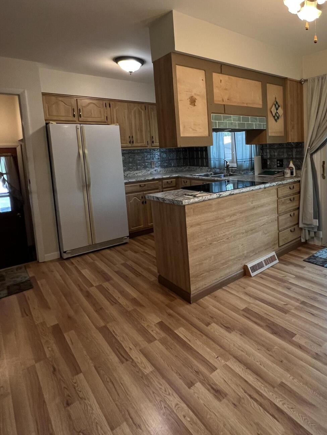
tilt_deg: -5.0
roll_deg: +1.6
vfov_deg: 80.9
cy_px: 176
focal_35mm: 20
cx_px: 246
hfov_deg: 62.1
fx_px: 252
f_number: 1.8
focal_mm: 1.57
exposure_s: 1/120
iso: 200
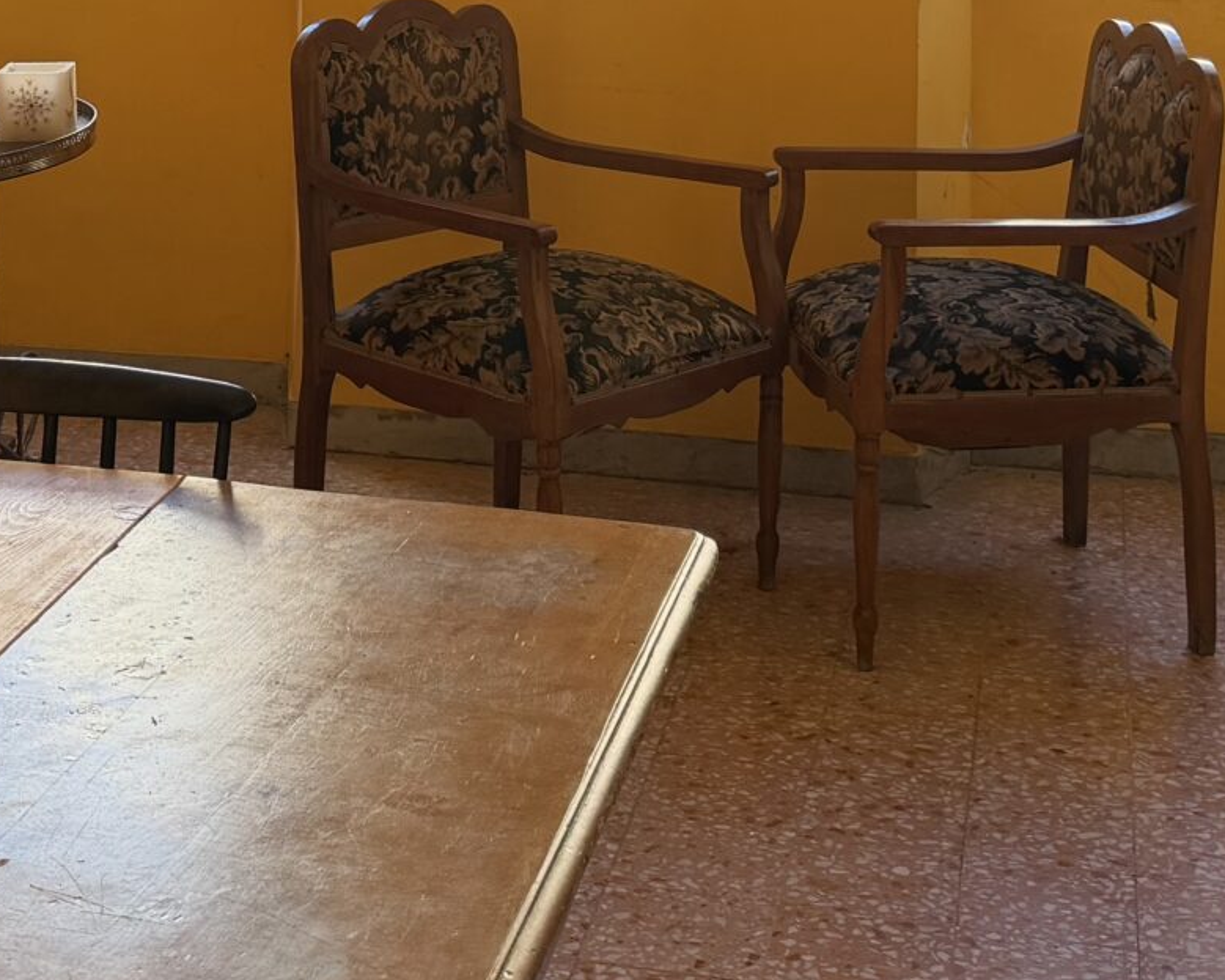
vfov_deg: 18.6
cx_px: 332
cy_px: -266
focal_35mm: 77
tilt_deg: -2.7
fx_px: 2791
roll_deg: -0.1
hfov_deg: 24.5
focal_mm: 6.76
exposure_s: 1/183
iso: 80
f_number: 1.78
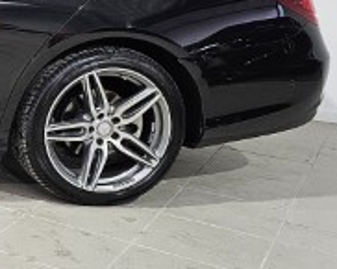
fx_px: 787
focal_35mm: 79
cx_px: -228
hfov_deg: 19.5
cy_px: 48
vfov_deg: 19.1
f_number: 1.7
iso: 200
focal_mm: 6.3
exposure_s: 1/180
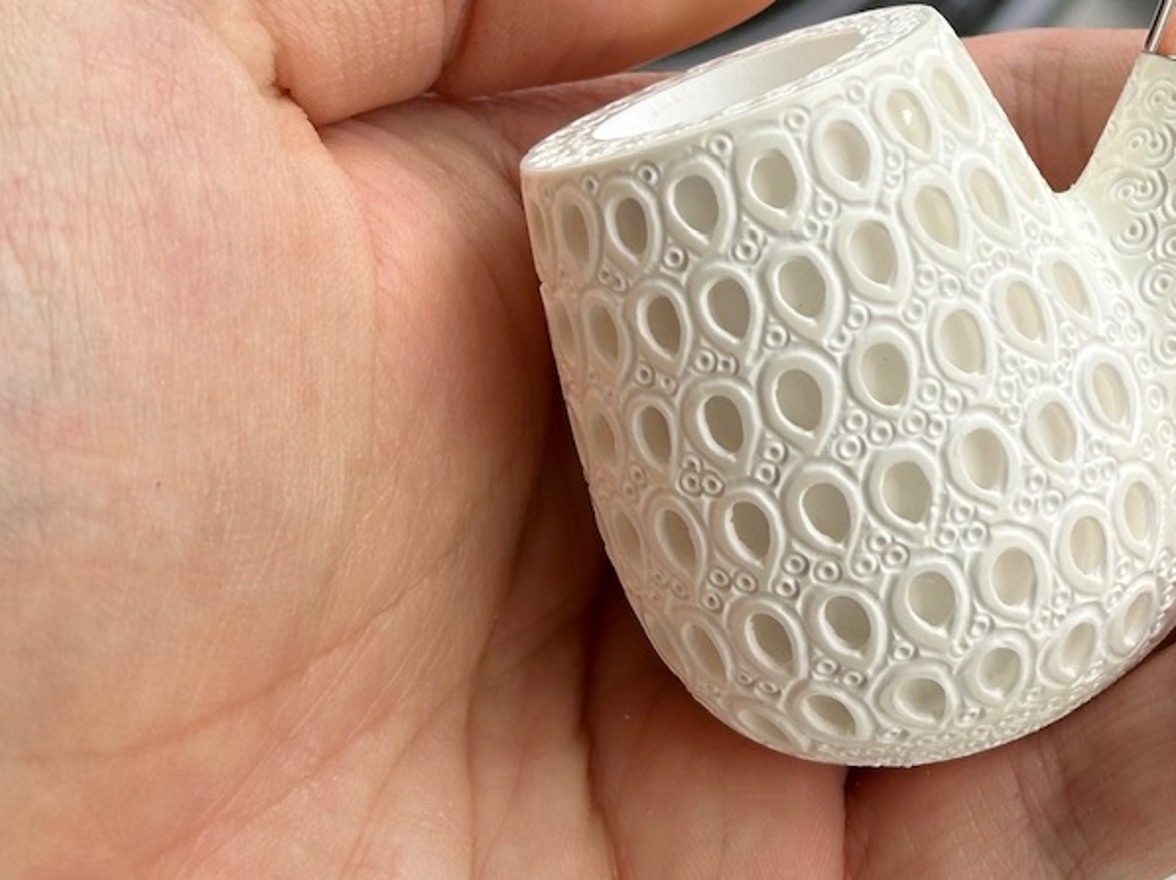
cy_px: -16
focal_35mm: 103
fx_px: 3497
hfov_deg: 18.6
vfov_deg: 14.1
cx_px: 1178
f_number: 1.78
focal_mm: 6.86
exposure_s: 1/971
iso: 64
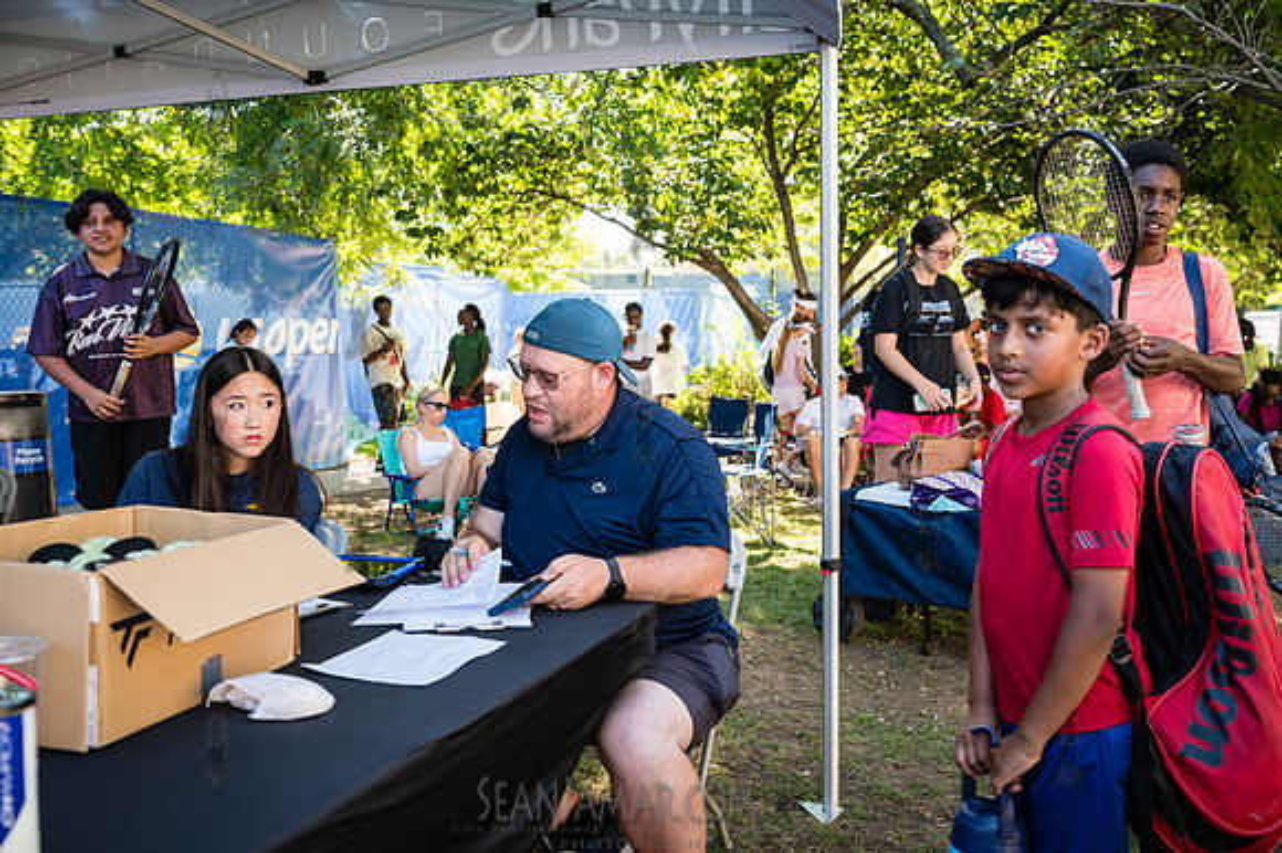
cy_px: 426
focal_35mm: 36
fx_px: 1276
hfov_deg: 53.4
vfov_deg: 37.0
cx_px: 641
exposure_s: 1/80
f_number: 4
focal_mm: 35
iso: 200
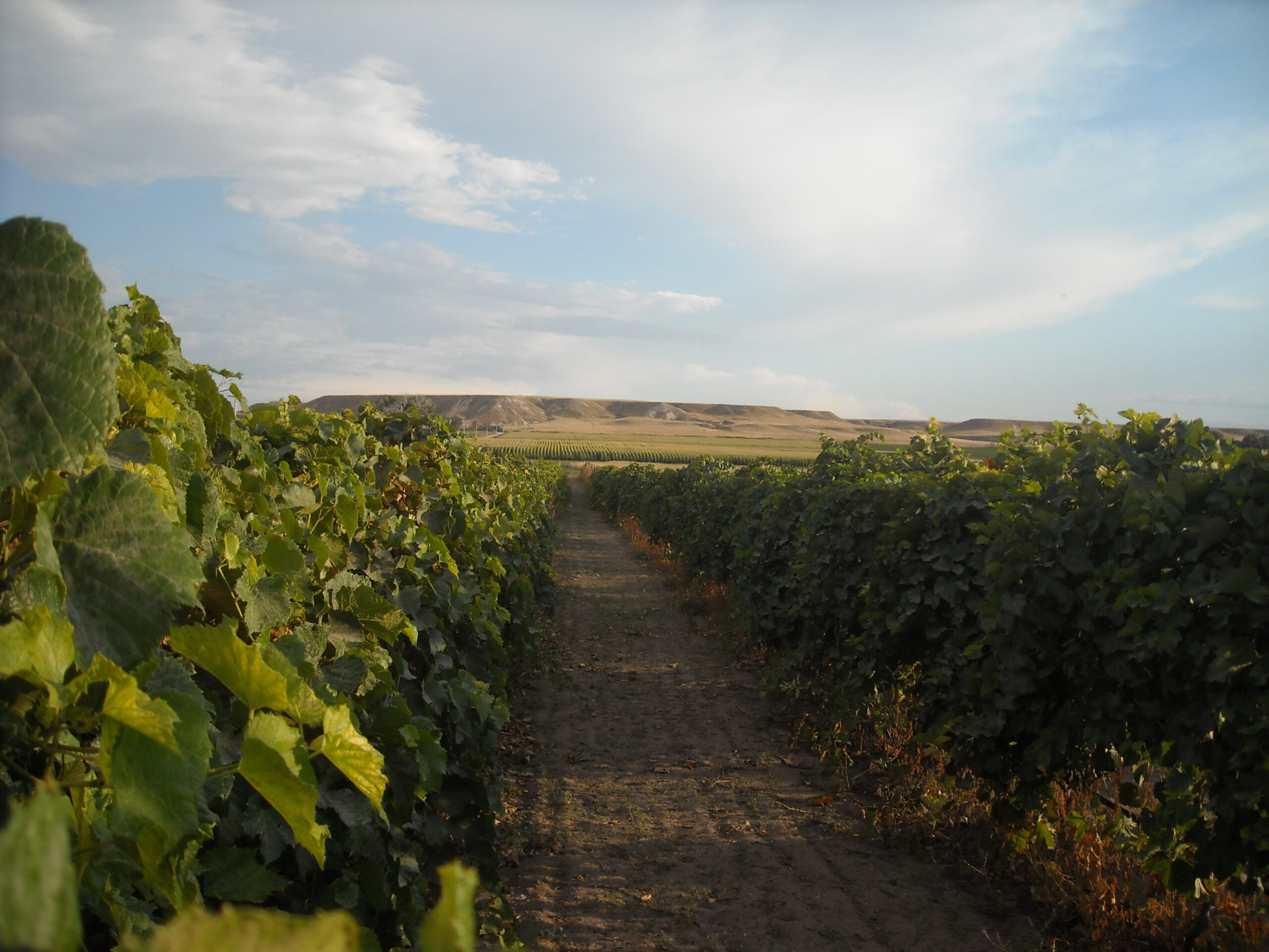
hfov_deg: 52.6
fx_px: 1283
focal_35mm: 35
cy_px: 476
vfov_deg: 40.7
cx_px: 634
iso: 64
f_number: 5.6
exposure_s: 1/218
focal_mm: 5.7
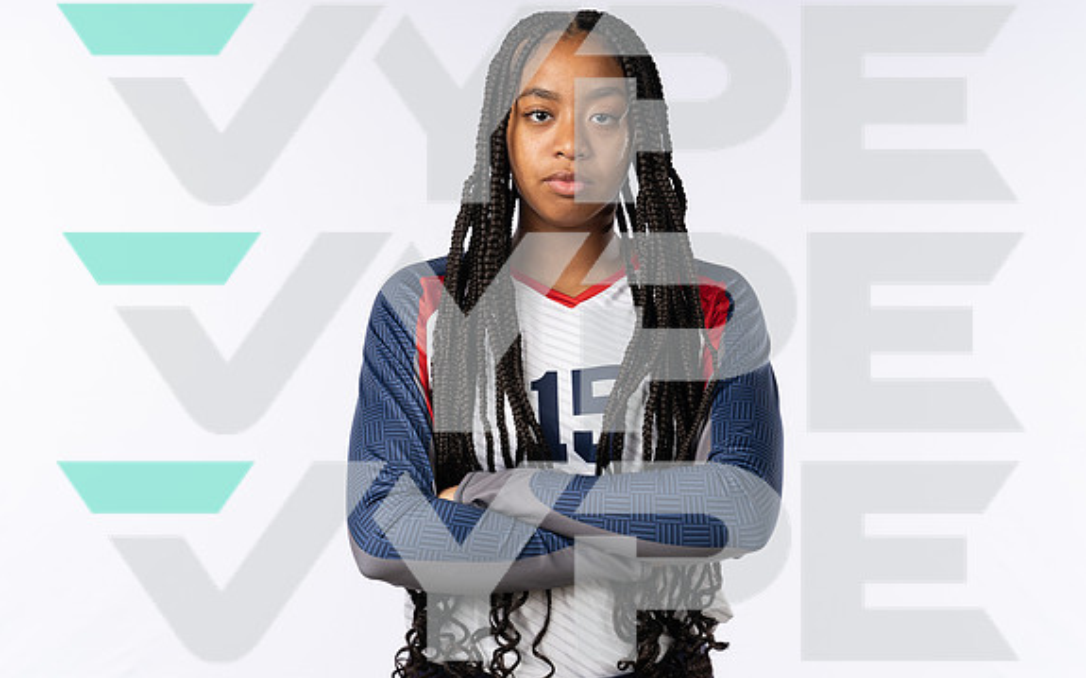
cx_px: 544
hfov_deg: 29.0
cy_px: 333
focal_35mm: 71
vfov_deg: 18.3
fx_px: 2101
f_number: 7.1
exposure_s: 1/250
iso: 200
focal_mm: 69
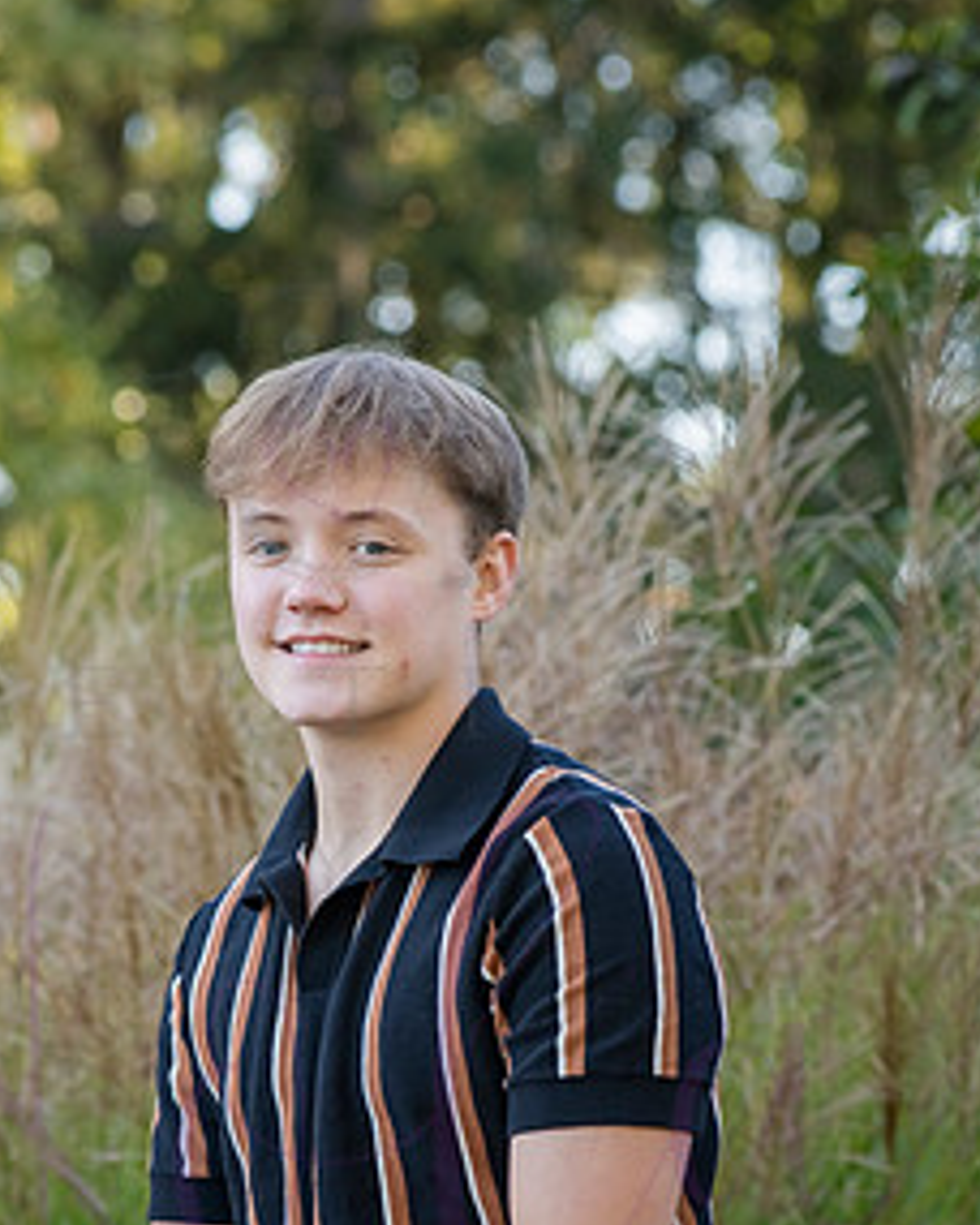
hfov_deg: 7.7
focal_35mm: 200
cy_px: 855
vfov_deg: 9.6
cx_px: 348
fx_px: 7251
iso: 800
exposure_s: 1/320
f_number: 5.6
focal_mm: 135
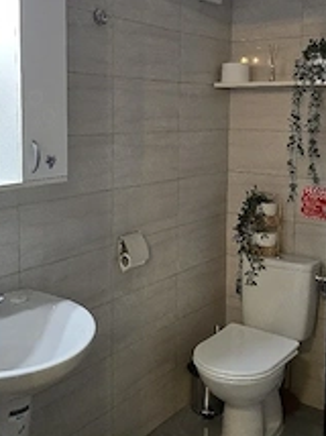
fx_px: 541
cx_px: 177
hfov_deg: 33.5
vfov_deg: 43.5
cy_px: 161
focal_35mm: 43
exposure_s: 1/101
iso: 1250
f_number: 1.7
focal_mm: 6.3
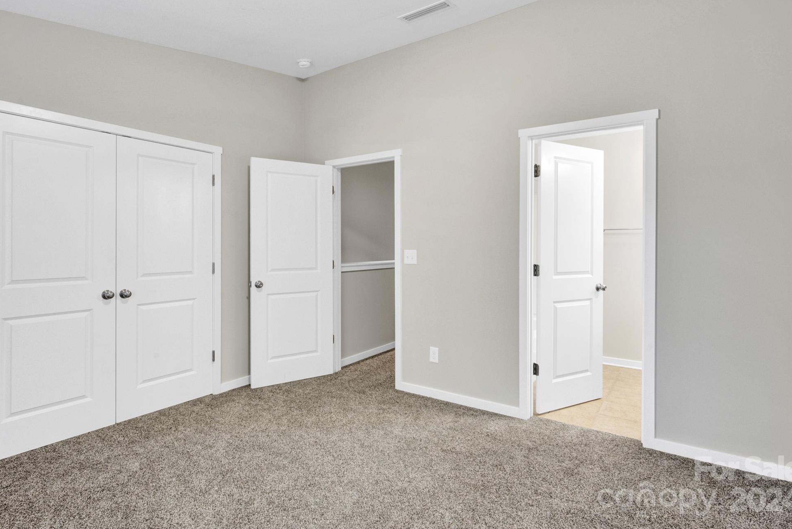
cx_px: 410
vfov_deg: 70.4
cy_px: 253
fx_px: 374
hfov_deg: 93.2
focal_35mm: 17
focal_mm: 16
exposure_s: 1/3.33
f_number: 13
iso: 800
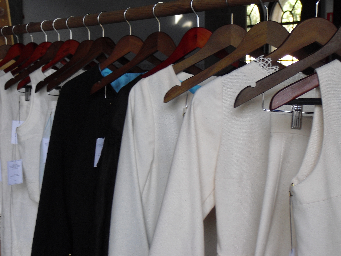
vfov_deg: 19.9
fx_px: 729
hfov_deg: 26.3
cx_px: 170
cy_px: 128
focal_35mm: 74
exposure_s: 1/50
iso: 200
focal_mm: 13.1
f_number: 4.6
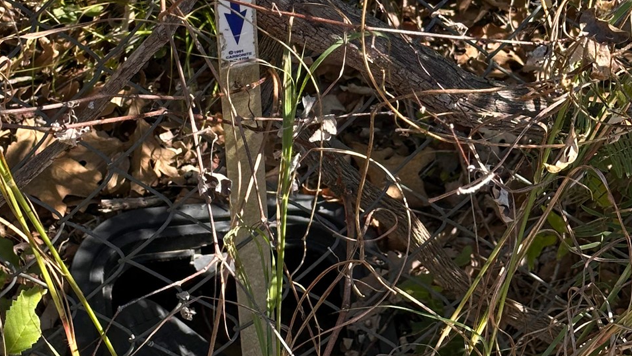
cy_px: -13
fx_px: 1877
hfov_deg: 19.1
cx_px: 219
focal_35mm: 112
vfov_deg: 10.7
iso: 64
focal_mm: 6.86
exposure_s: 1/1000
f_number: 1.8
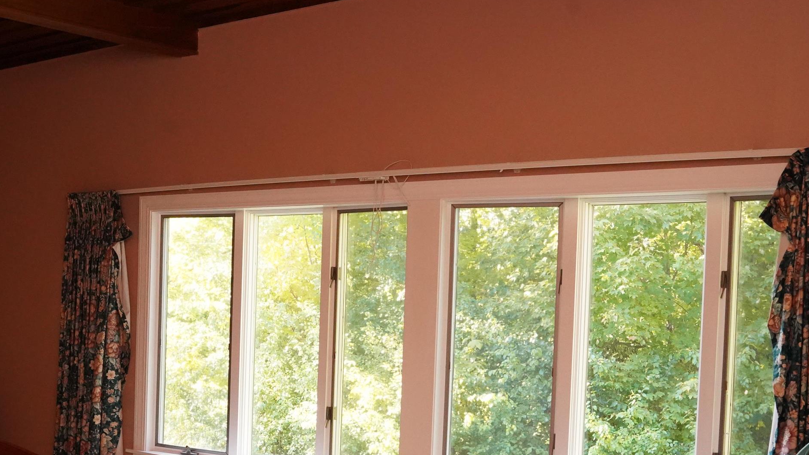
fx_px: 1030
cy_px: 326
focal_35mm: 48
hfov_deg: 41.0
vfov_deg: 24.7
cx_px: 158
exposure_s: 1/250
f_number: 8
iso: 12800
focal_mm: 28
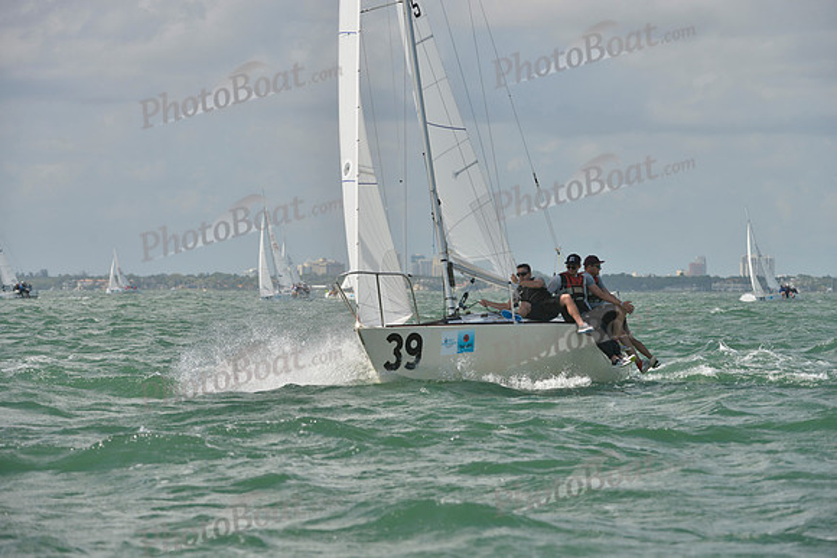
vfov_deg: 6.9
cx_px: 418
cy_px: 279
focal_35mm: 200
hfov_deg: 10.3
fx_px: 4651
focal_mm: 200
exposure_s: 1/1250
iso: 280
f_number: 8
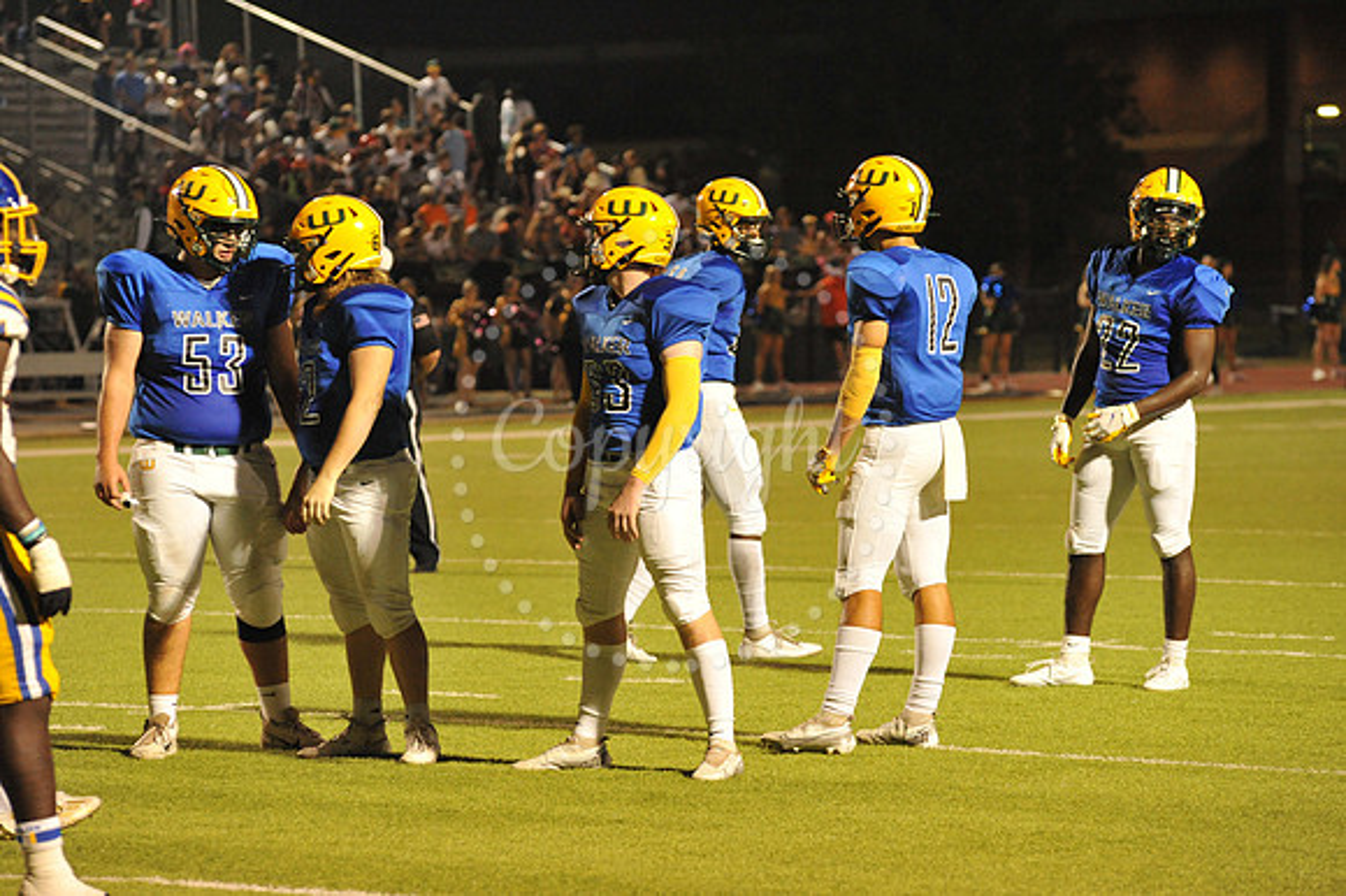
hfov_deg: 11.1
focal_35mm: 185
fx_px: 6913
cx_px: 673
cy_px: 448
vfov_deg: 7.4
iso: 5000
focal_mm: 185
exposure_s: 1/200
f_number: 5.6
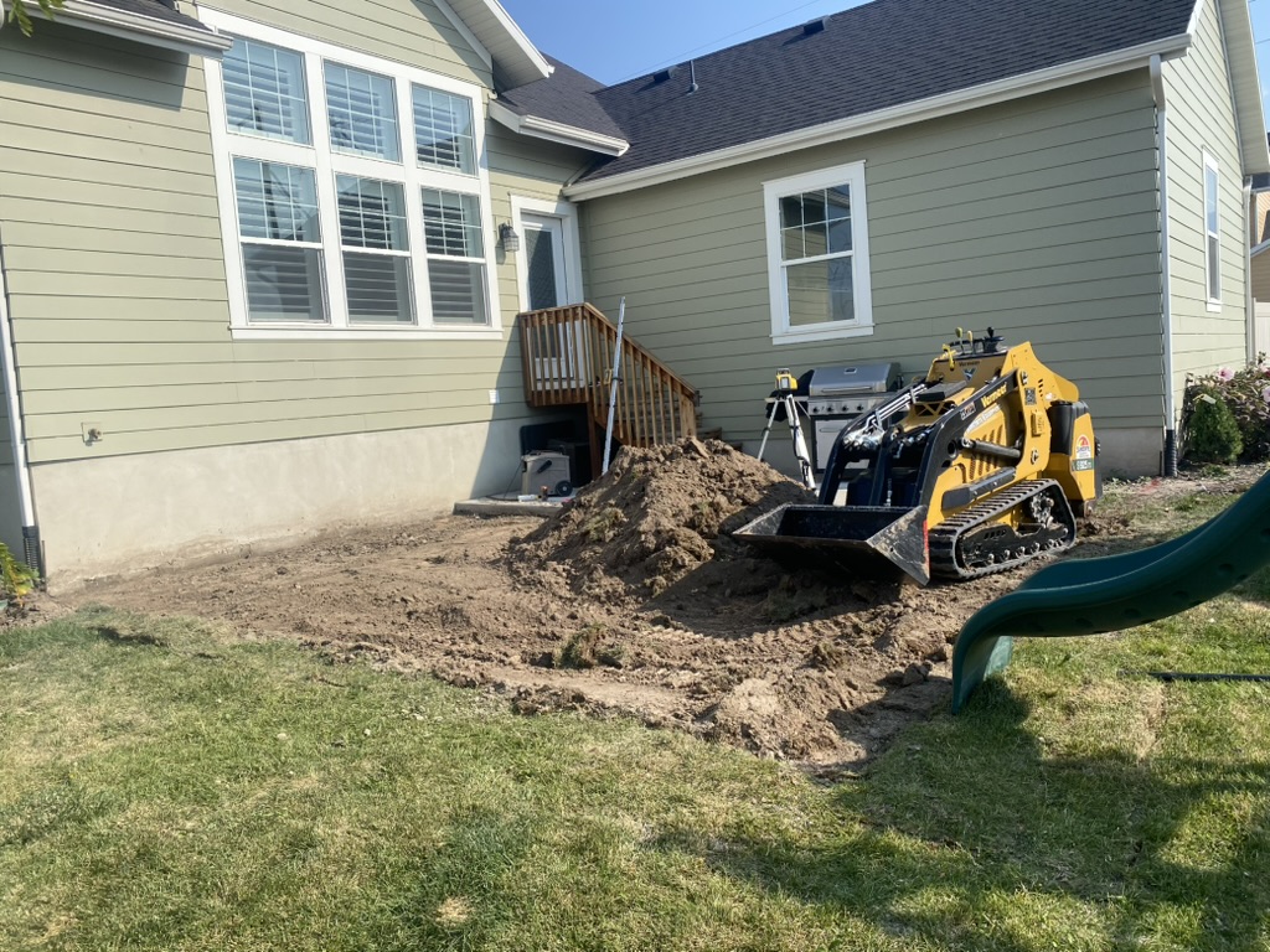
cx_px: 635
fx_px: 954
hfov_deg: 67.3
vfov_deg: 53.1
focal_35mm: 26
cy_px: 476
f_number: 1.8
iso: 32
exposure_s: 1/2358
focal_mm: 4.25
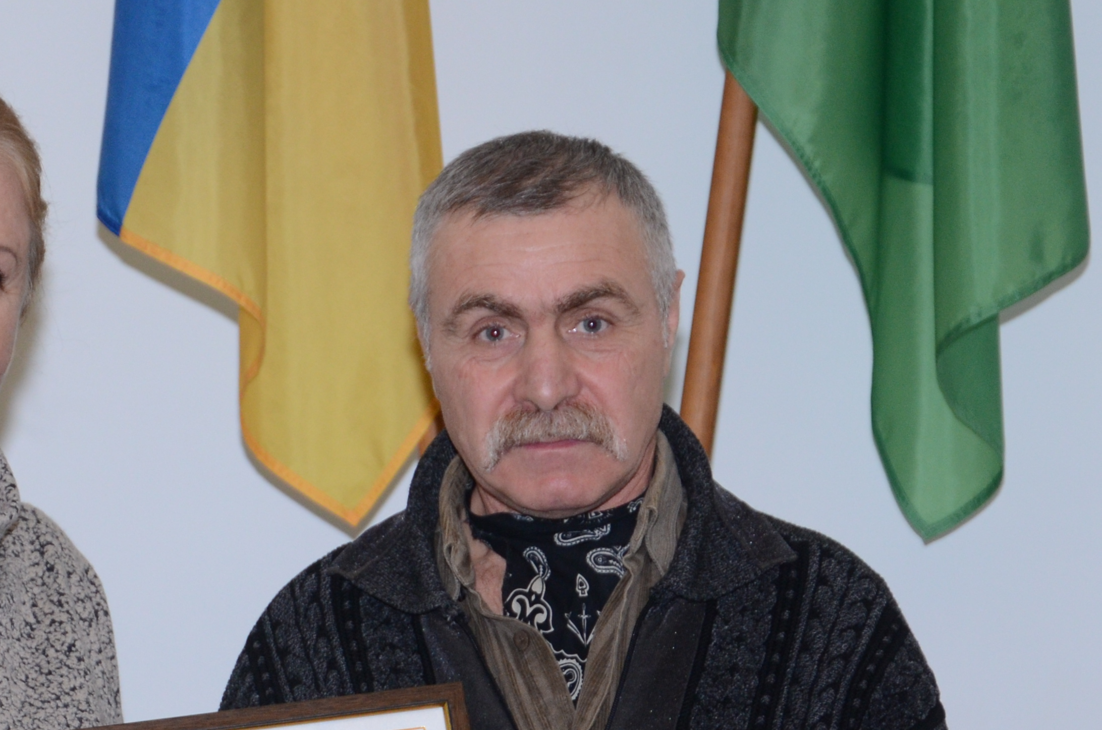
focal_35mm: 176
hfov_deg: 11.7
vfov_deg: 7.7
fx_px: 5377
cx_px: 209
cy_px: 650
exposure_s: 1/250
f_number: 5
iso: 640
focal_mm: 52
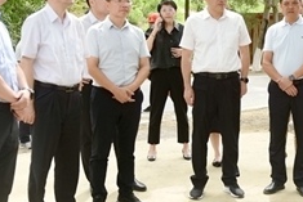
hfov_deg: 26.7
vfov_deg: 18.4
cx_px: 250
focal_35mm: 74
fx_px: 623
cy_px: 69
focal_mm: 29
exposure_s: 1/1250
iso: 500
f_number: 3.5
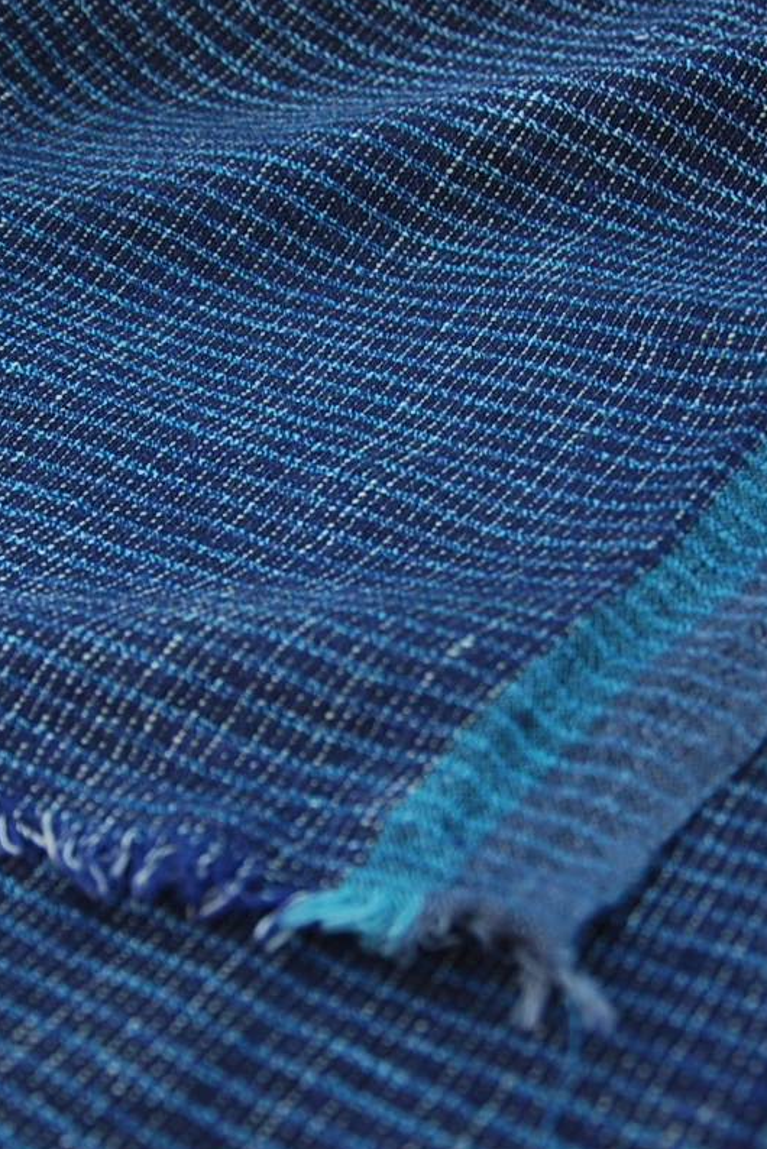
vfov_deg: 28.5
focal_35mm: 71
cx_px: 269
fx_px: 2265
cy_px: 573
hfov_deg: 19.2
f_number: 4
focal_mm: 25
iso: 200
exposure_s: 1/50
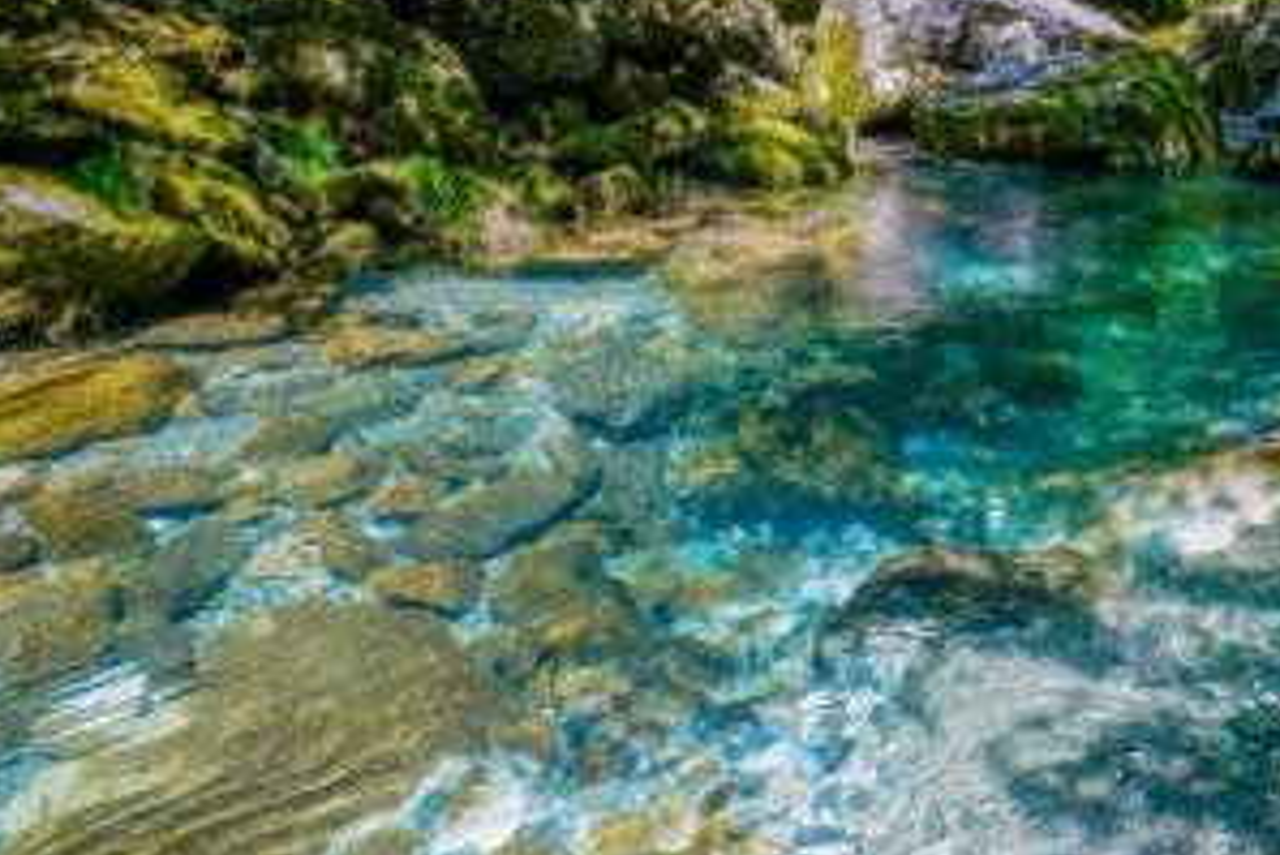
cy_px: 211
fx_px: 1032
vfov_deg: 43.5
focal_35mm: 29
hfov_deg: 60.5
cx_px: 945
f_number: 20
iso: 160
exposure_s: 1/10
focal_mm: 18
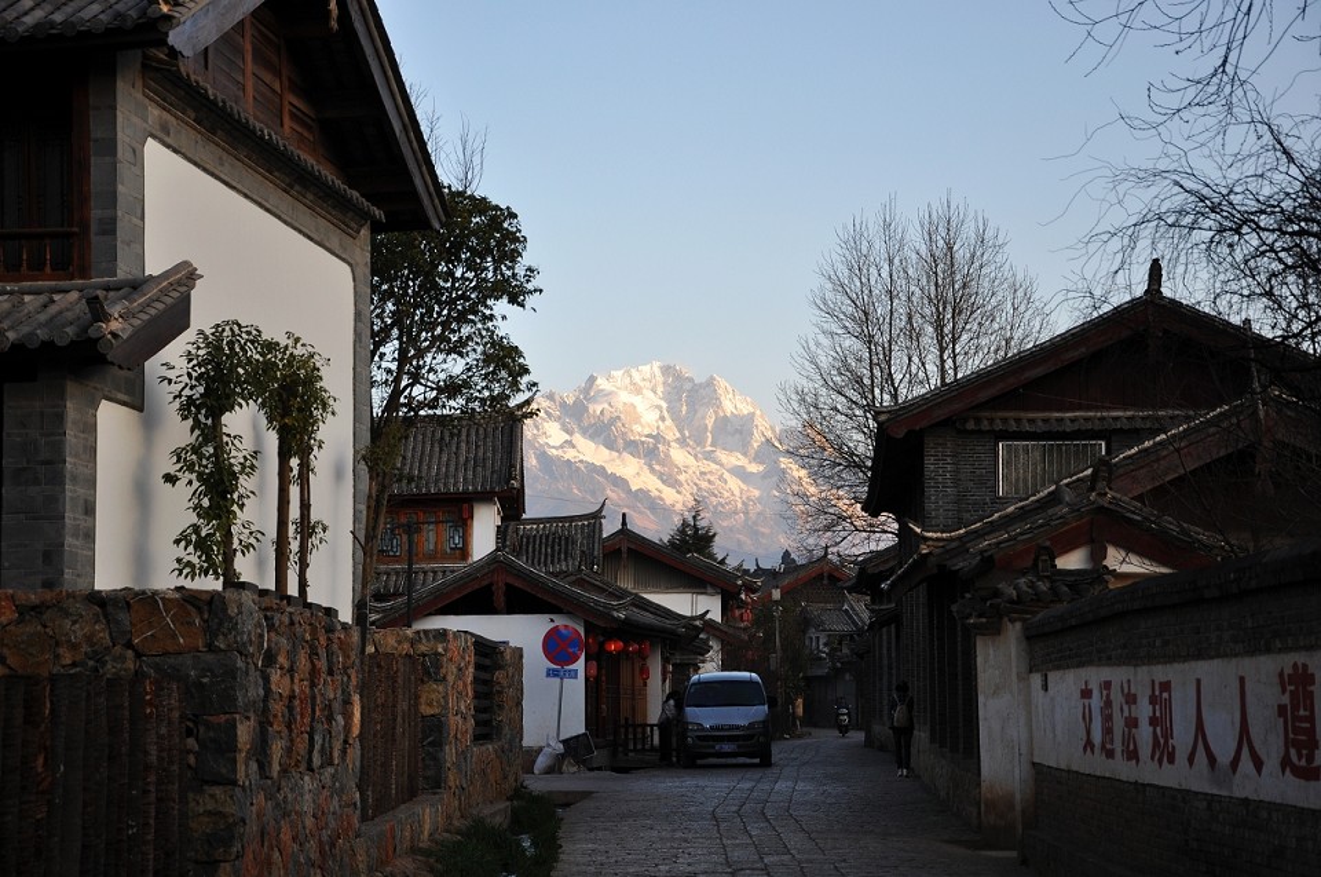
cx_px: 660
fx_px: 2858
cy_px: 438
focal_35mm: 78
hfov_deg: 26.0
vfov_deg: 17.4
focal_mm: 52
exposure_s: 1/200
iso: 200
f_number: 5
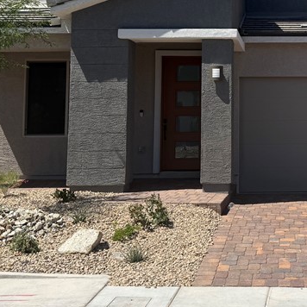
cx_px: 284
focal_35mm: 61
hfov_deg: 27.0
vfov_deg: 27.7
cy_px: 69
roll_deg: +0.7
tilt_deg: +5.0
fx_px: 612
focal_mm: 6.76
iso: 80
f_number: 1.78
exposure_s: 1/5319
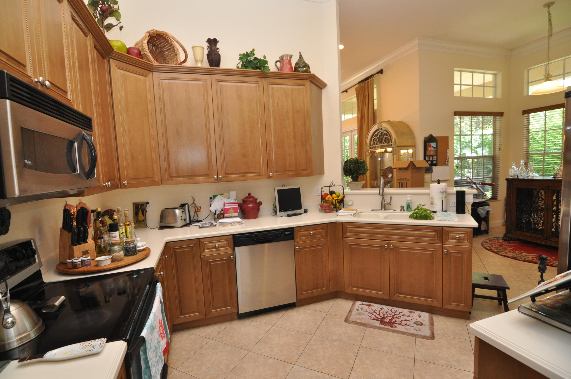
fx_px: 261
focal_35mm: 16
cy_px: 190
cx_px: 286
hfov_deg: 95.1
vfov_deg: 71.9
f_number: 4
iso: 800
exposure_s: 1/60
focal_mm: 11
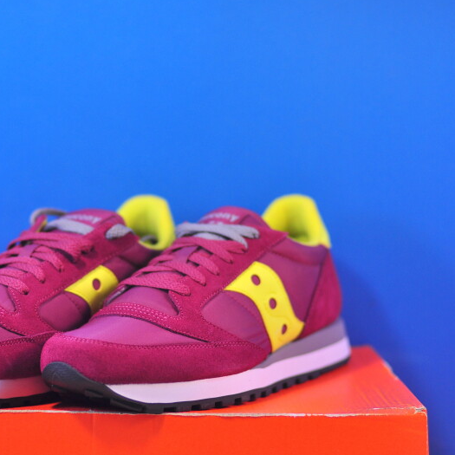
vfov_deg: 17.9
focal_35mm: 97
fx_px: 1442
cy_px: 227
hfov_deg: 17.8
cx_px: 131
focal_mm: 50
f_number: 2.2
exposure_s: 1/320
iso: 250
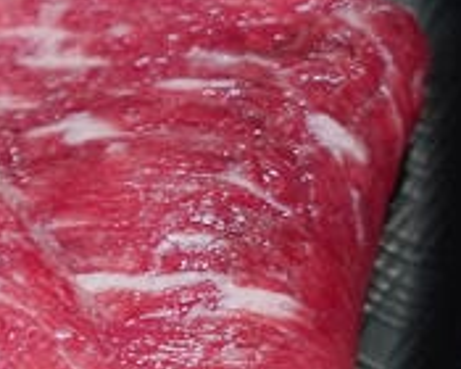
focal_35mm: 483
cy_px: 76
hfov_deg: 3.9
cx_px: -1019
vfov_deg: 3.2
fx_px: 6590
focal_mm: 75
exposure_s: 1/160
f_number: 4
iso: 1600
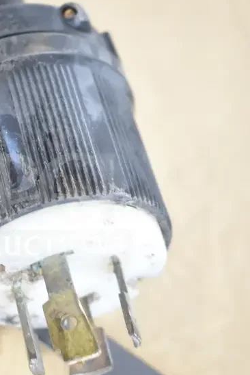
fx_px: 884
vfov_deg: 23.9
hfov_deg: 16.0
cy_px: 207
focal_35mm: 85
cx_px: 55
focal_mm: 34
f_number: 4.5
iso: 800
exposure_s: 1/50
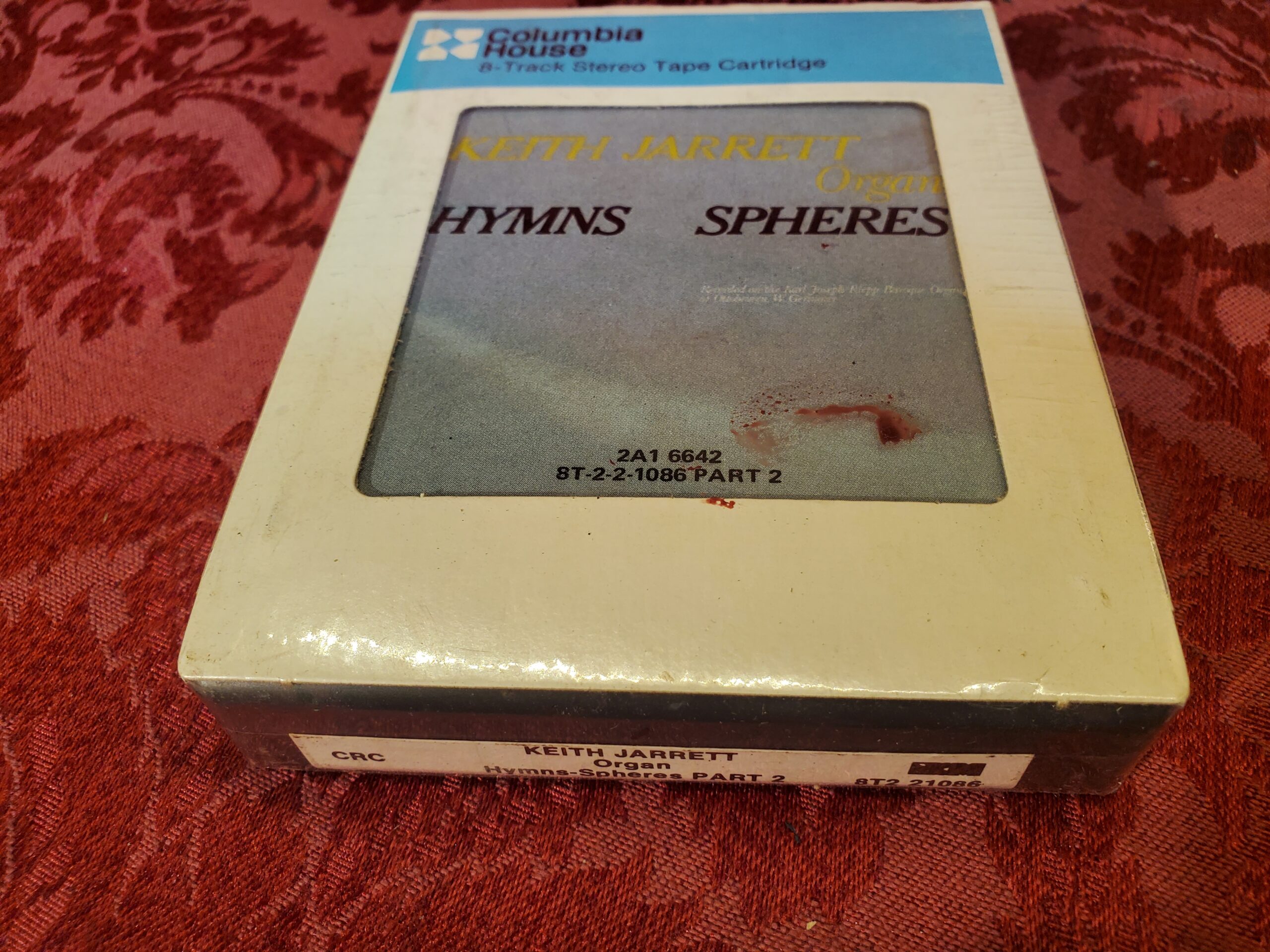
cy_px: 476
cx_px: 635
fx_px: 954
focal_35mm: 26
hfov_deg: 67.3
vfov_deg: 53.1
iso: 160
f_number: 2.4
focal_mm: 4.3
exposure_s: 1/120
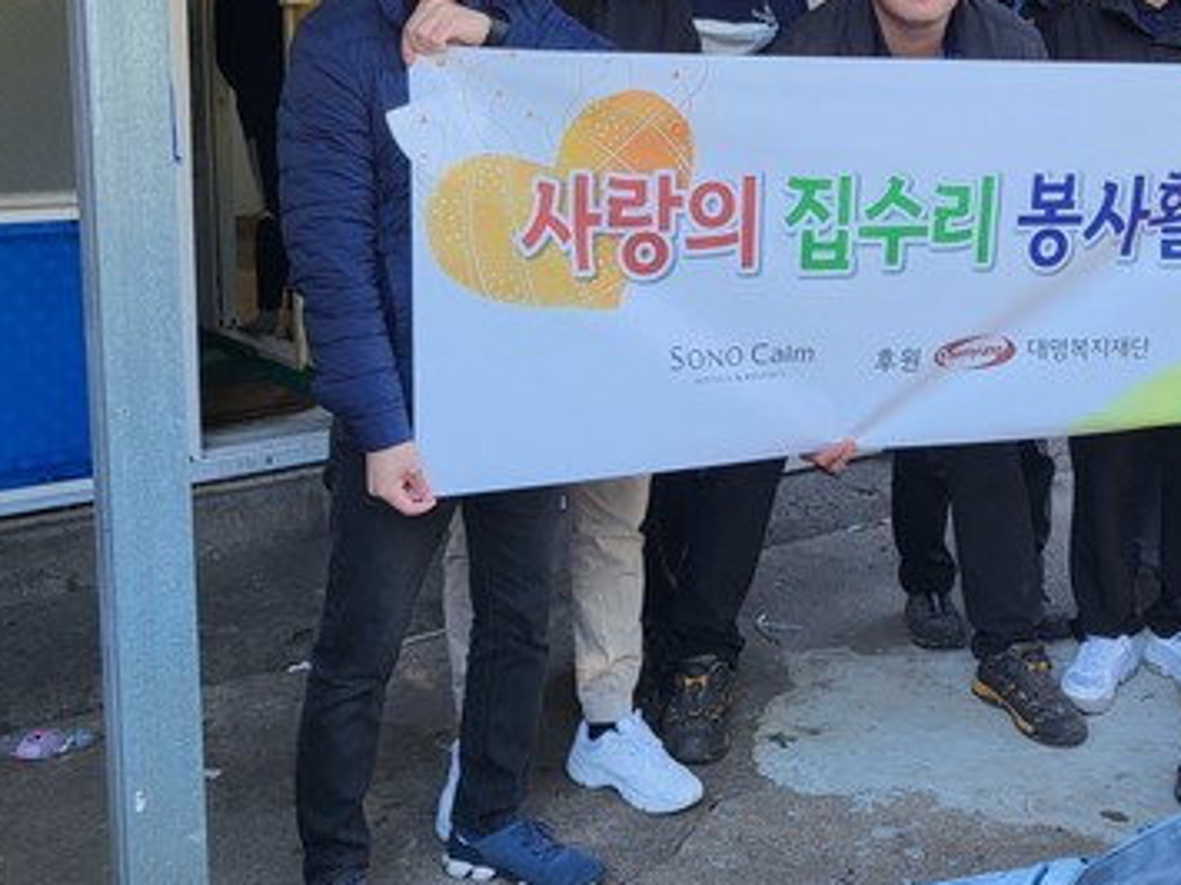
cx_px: 842
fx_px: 1501
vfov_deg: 32.1
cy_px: 200
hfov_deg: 42.0
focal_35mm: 44
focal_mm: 4.25
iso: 50
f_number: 1.8
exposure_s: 1/195
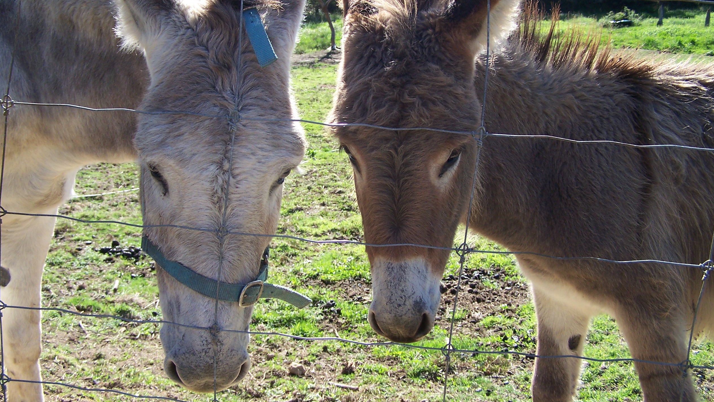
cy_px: 171
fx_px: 795
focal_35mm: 42
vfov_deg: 28.3
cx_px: 354
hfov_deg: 48.4
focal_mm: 6.3
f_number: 2.8
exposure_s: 1/400
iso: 80
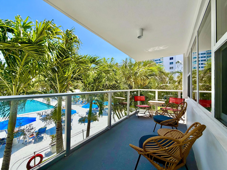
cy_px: 85
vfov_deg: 85.7
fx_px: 92
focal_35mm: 14
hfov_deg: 102.1
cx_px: 114
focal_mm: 2.22
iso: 40
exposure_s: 1/770
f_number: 2.2
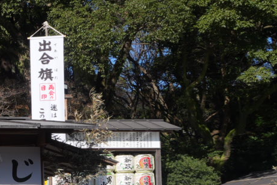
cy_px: 169
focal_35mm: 100
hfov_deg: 17.2
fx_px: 767
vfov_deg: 13.6
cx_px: -201
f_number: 10
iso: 100
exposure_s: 1/160
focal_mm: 19
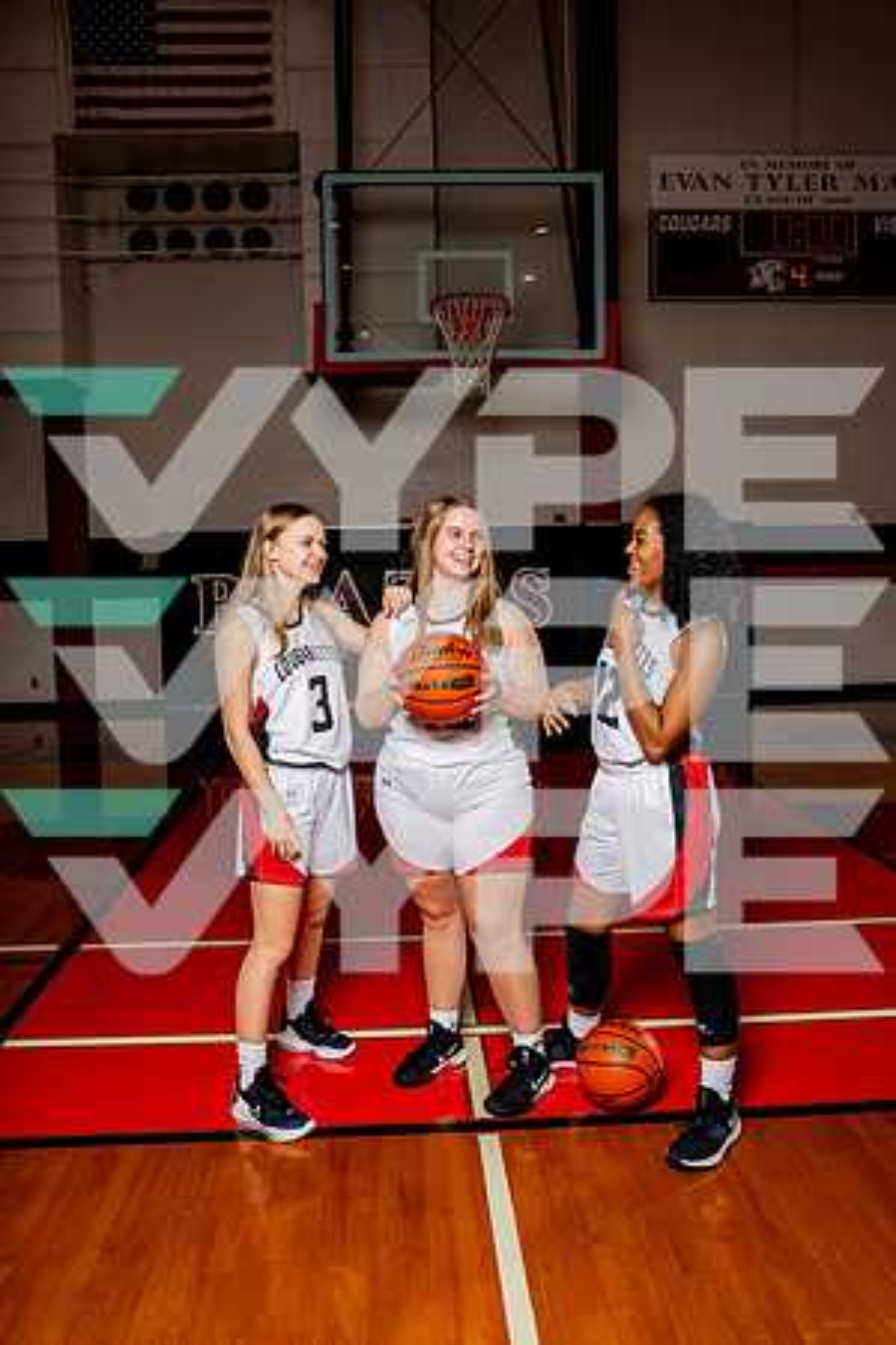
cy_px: 672
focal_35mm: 30
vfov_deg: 61.9
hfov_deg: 43.6
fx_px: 1120
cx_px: 448
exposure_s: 1/250
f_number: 8
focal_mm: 30
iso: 100
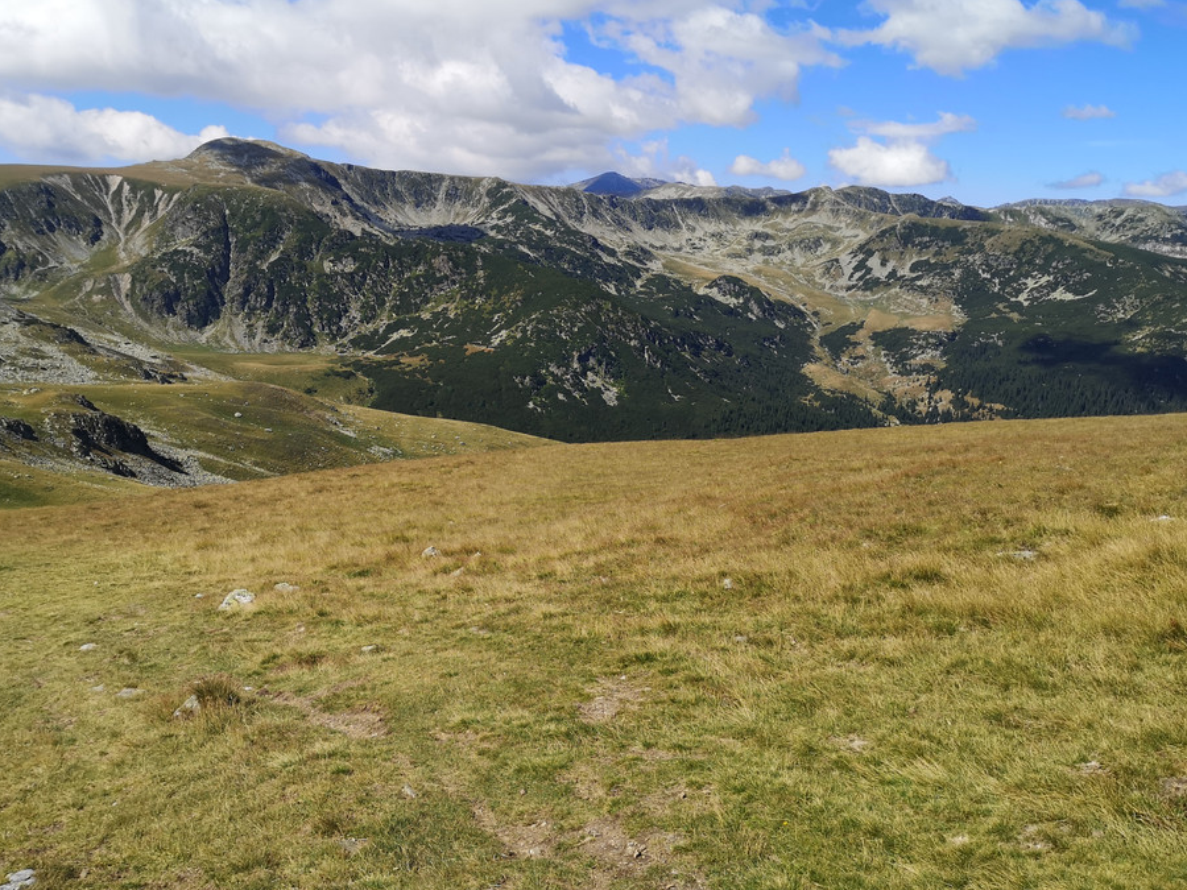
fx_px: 1097
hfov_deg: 56.8
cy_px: 473
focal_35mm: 32
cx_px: 574
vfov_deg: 44.1
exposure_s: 1/2695
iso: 50
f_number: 1.8
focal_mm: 3.95
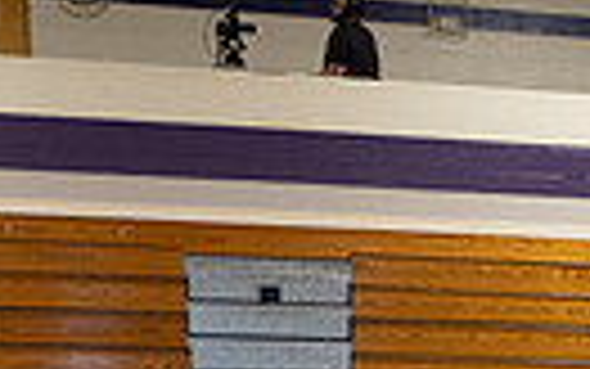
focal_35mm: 108
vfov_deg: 10.9
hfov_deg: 18.8
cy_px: 785
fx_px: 1737
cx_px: 581
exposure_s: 1/80
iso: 1250
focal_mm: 16
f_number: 5
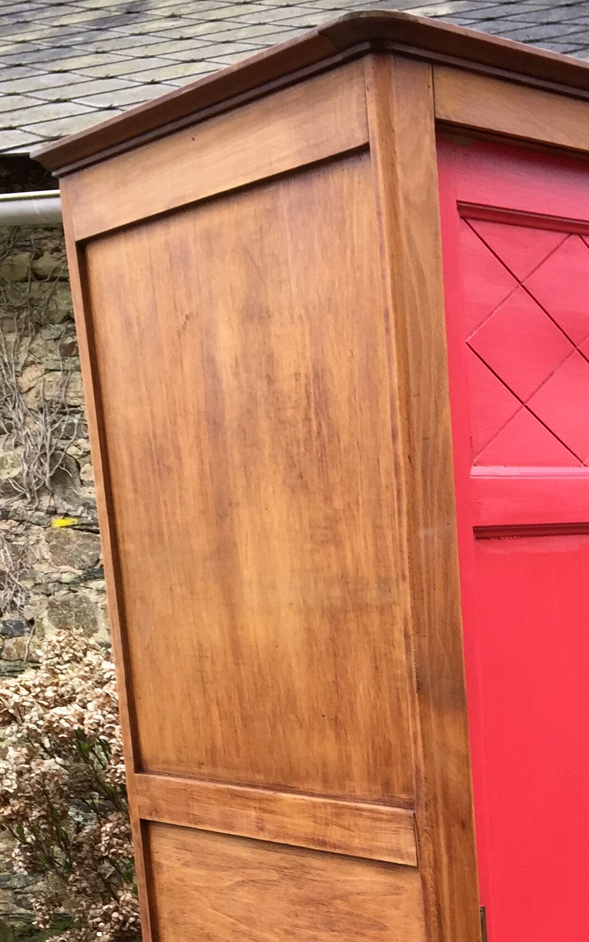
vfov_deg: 32.4
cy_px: 893
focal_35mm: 59
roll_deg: +1.2
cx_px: 574
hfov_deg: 21.3
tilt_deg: -12.2
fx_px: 1515
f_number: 2.2
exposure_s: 1/120
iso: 40
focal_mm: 4.15
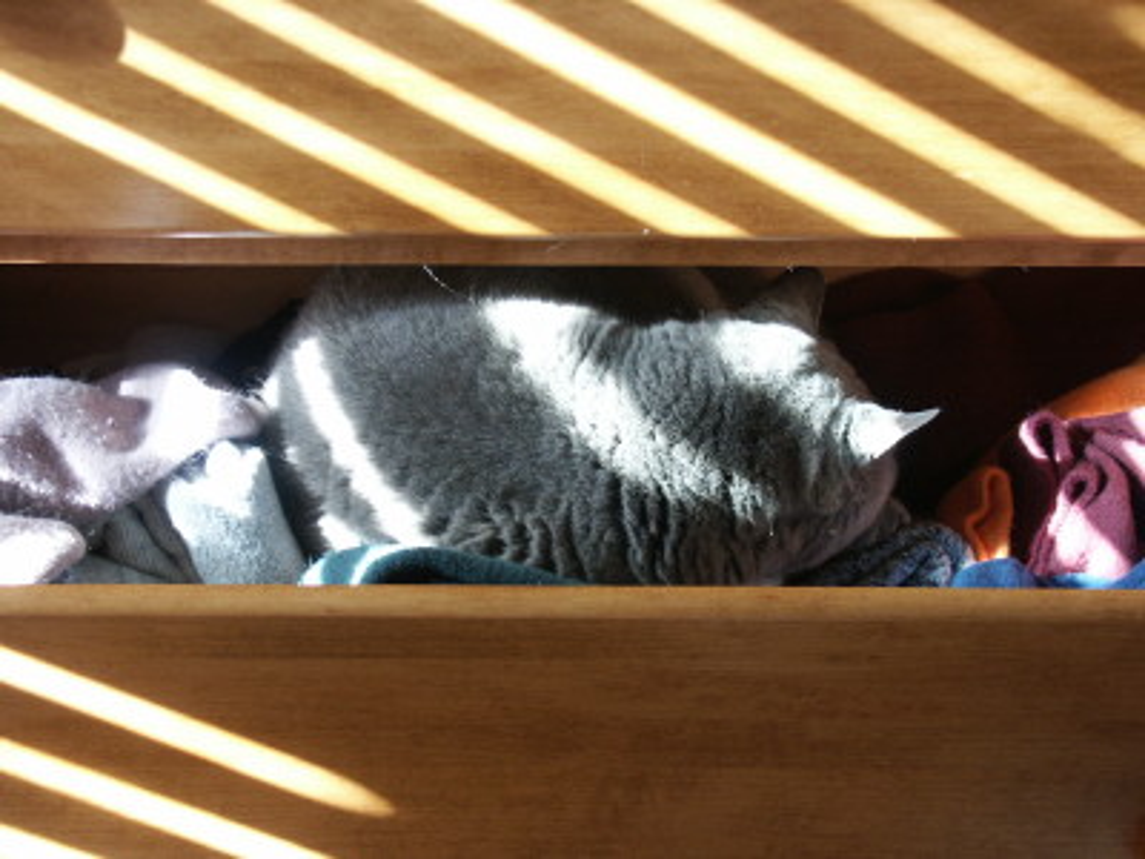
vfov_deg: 29.7
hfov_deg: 38.9
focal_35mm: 49
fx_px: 1621
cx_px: 572
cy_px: 430
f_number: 3.5
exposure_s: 1/10
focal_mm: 12.7
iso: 200
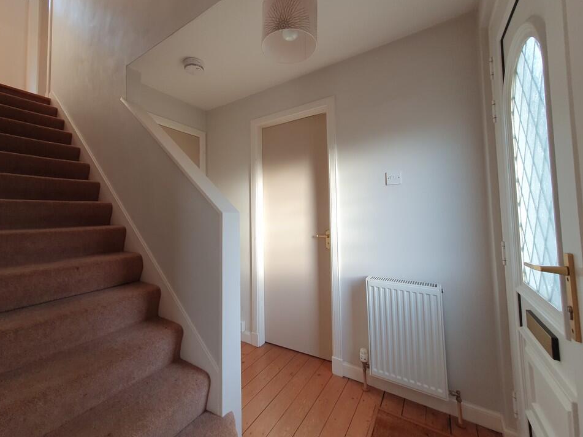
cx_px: 270
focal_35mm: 14
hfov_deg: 101.9
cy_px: 203
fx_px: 236
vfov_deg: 85.5
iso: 64
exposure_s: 1/50
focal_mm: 1.8
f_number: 2.2
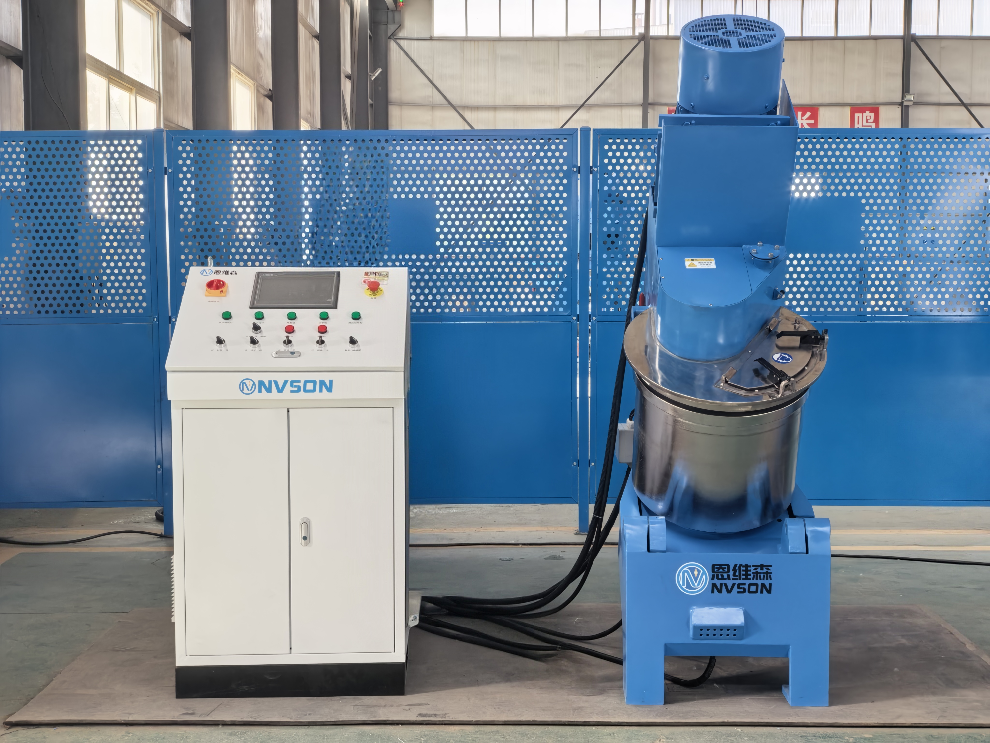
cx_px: 495
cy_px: 372
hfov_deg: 39.7
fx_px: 1373
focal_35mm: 48
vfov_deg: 30.3
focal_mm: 7
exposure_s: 1/100
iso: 125
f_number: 4
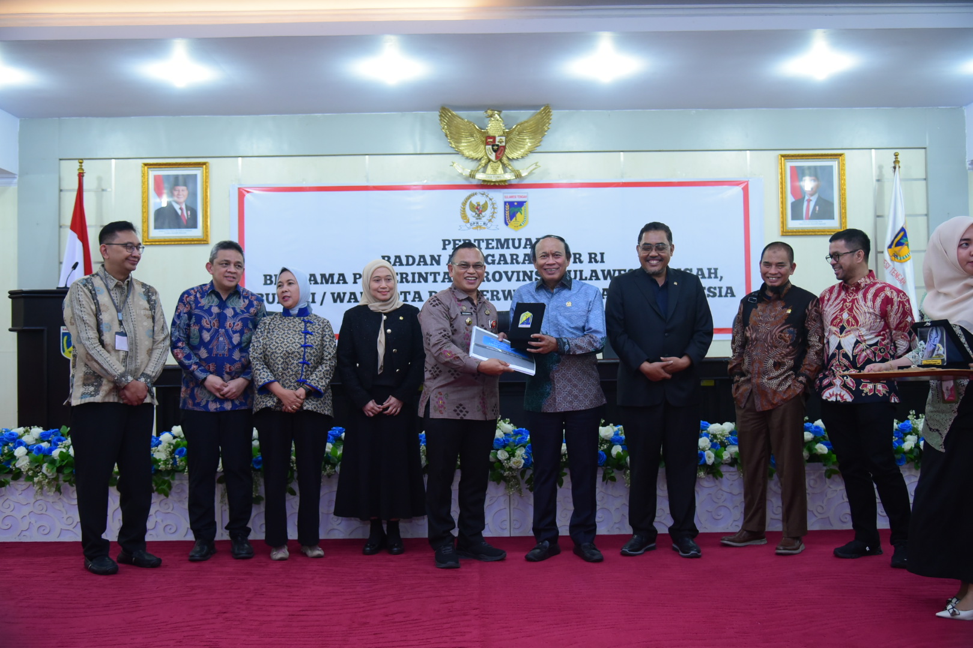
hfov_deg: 54.4
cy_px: 324
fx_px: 946
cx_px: 486
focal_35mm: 35
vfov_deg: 37.9
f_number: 4
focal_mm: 35
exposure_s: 1/125
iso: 2500
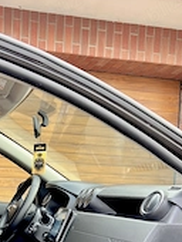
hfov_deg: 23.5
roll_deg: -2.9
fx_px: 427
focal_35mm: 61
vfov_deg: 29.4
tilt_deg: -3.5
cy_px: 246
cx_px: 20
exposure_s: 1/121
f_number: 1.5
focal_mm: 5.7
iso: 100
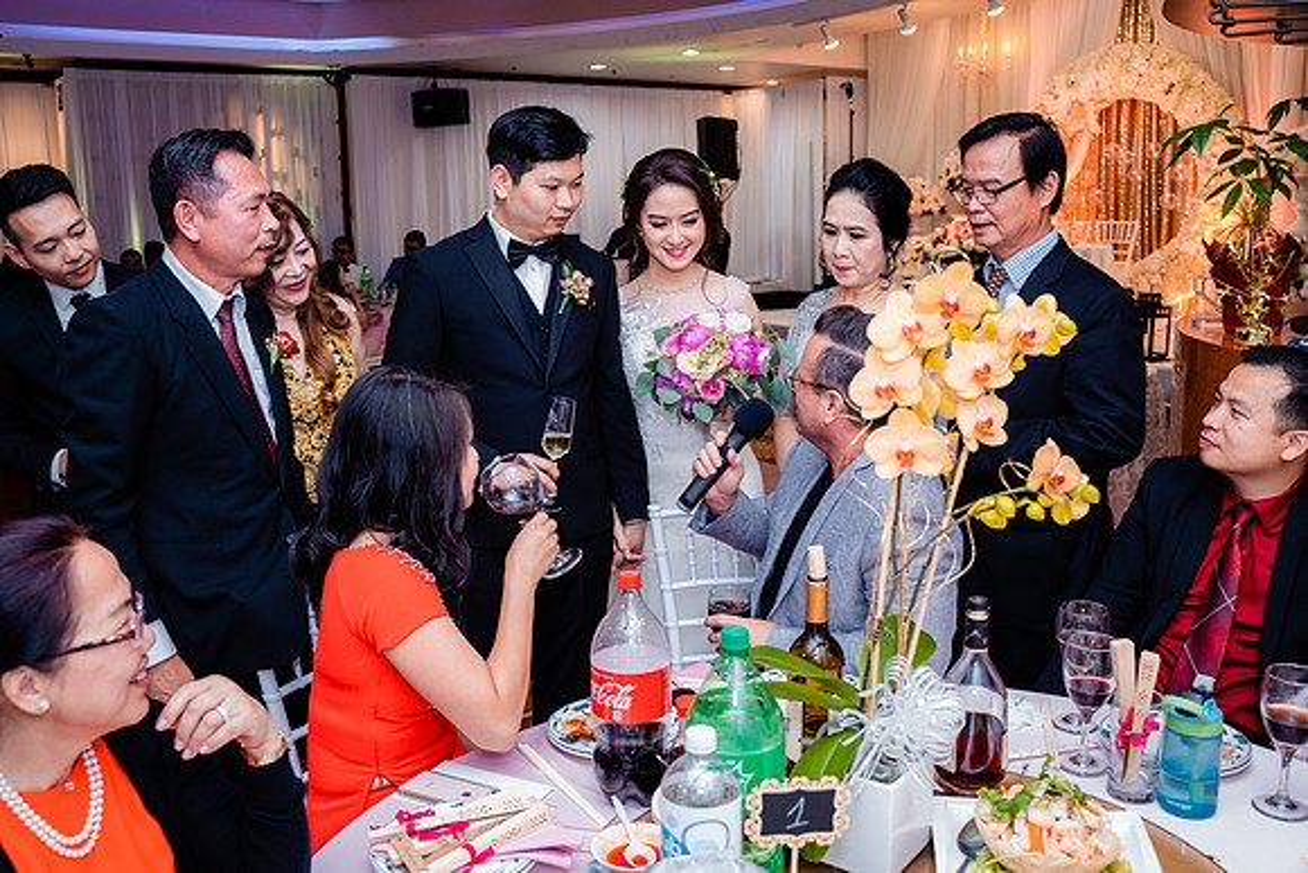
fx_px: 1129
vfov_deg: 42.3
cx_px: 640
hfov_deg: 60.2
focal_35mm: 31
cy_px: 423
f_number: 4
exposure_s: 1/200
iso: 1600
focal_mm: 29
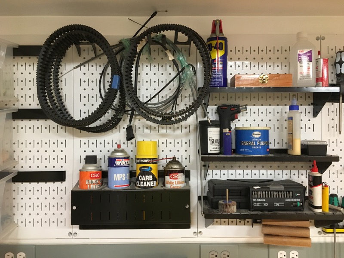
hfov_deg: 61.7
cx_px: 172
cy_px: 129
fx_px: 288
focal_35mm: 29
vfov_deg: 48.2
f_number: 2.2
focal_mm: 4.15
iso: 160
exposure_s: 1/30
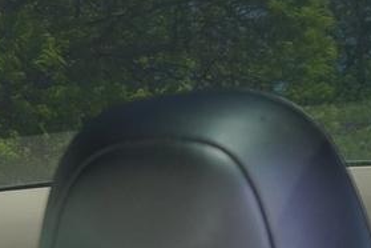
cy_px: 308
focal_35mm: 110
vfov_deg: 12.1
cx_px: -229
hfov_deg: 16.5
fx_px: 1134
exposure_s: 1/160
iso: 400
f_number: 4
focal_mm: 16
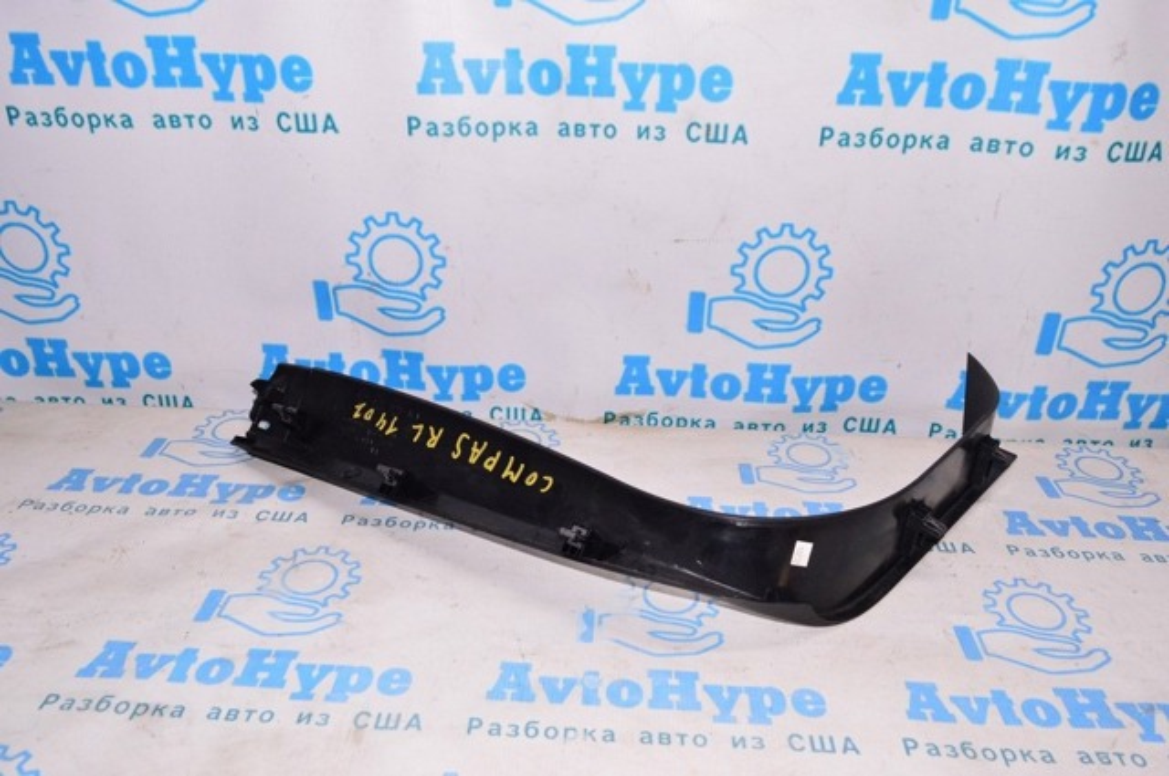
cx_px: 584
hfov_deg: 62.0
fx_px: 973
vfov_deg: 43.5
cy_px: 388
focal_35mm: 30
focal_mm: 20
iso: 1600
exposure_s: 1/160
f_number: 8
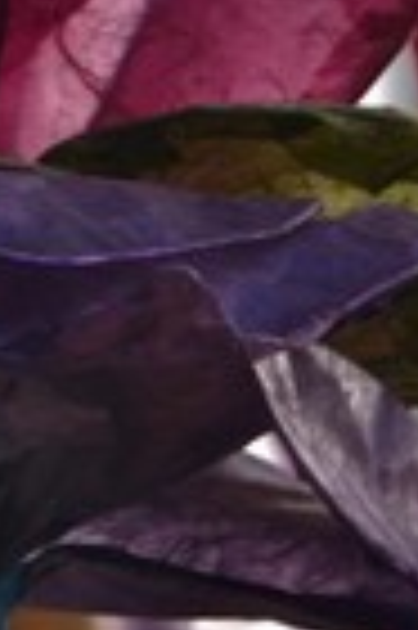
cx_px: -135
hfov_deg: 1.7
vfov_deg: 2.6
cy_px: 68
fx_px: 14089
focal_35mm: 807
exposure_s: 1/250
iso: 100
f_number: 5.6
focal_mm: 98
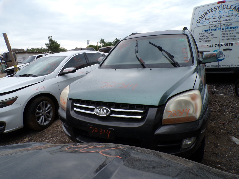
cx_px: 120
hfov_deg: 71.6
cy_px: 90
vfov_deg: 56.8
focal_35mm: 24
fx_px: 166
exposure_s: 1/350
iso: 100
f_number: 4.4
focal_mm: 4.3
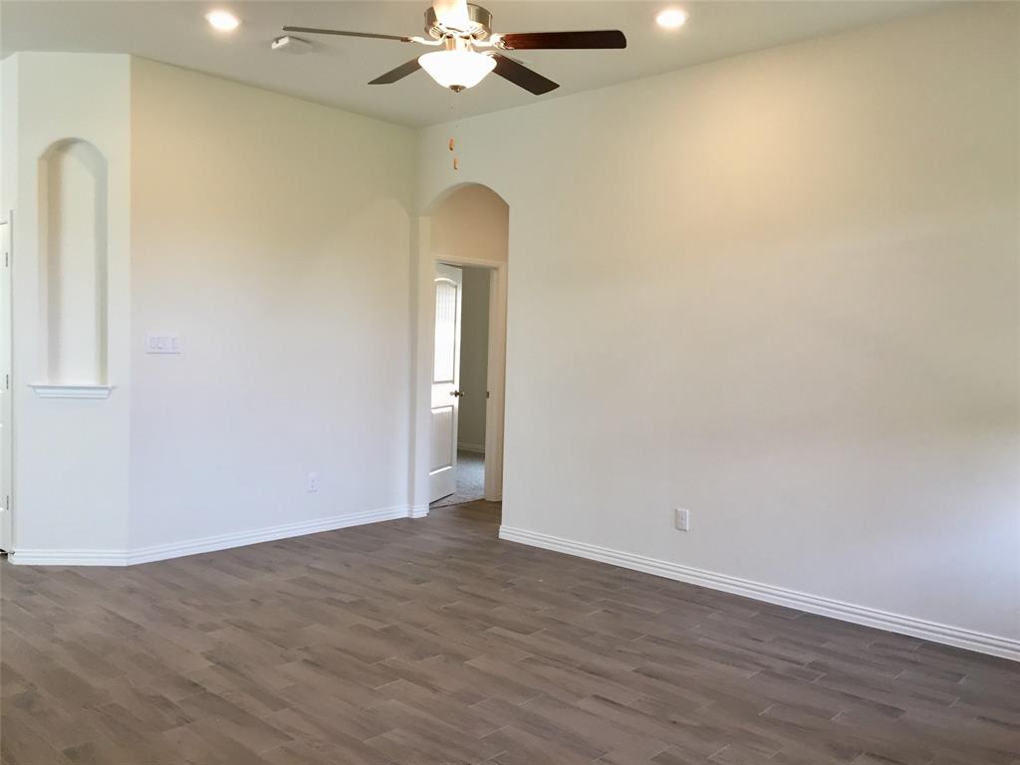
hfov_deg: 61.7
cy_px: 382
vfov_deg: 48.2
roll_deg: -2.8
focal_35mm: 29
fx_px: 855
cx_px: 510
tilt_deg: -3.5
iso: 32
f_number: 2.2
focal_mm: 4.15
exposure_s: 1/30
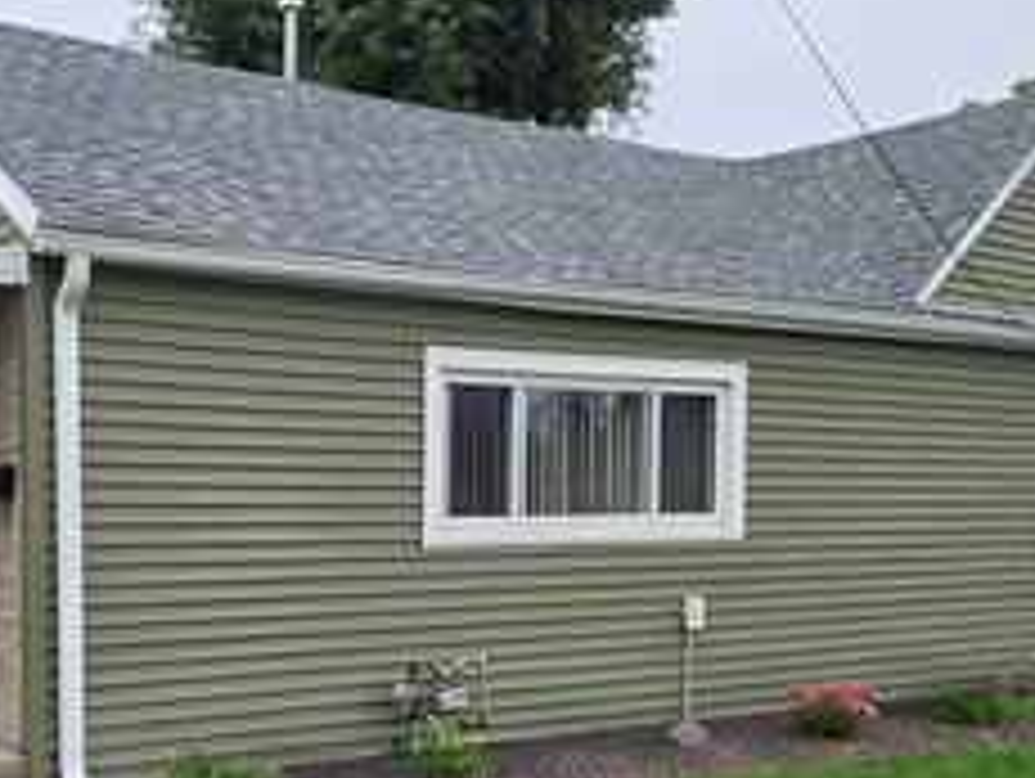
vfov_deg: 29.0
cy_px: 519
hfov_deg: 37.4
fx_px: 1497
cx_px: 292
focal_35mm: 50
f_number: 1.7
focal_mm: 6.25
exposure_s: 1/180
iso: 40
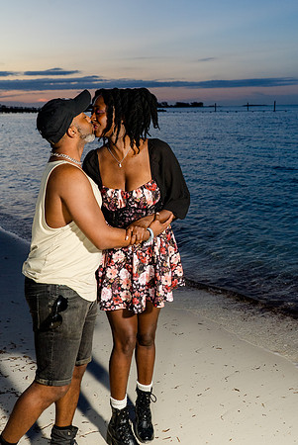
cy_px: 222
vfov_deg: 48.4
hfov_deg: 33.5
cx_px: 149
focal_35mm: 40
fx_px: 495
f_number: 5.6
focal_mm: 40
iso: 1000
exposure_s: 1/200
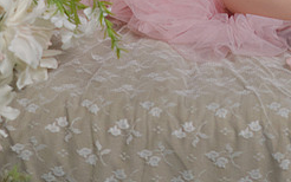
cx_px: 215
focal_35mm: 212
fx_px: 1682
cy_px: -269
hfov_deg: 9.9
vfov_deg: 5.9
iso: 640
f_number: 2.8
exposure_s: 1/50
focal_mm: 26
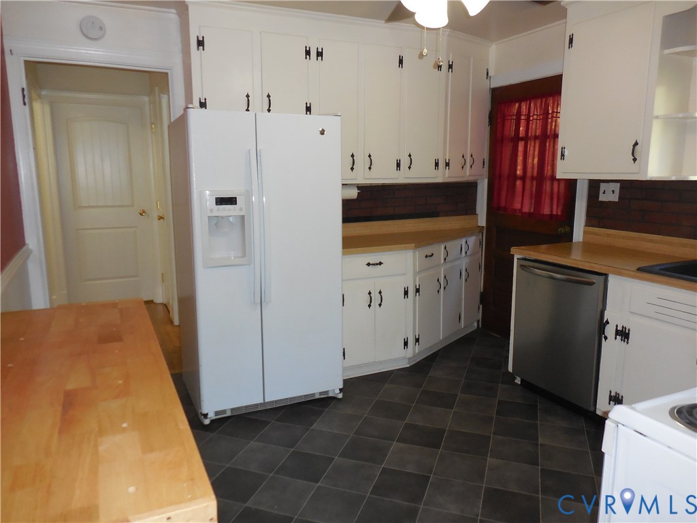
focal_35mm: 25
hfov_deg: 69.4
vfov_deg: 54.9
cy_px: 262
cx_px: 348
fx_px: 503
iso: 320
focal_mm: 4.5
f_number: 3.7
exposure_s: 1/25
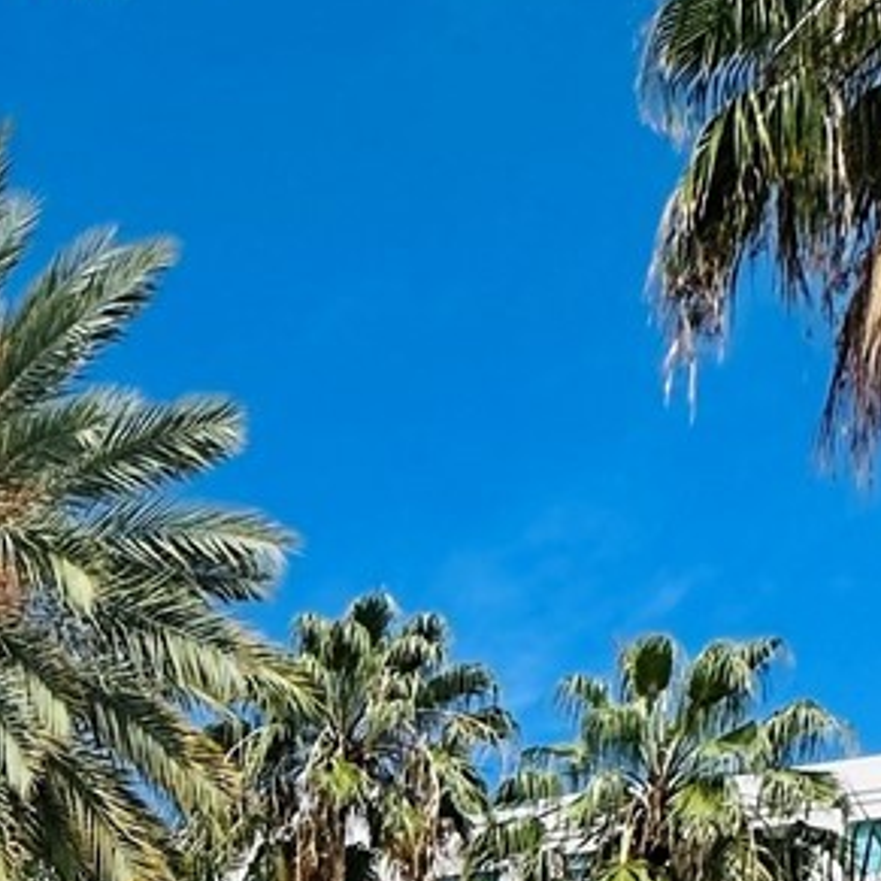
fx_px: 1958
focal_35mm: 68
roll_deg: -0.5
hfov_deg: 19.6
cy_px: 1701
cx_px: -657
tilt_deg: -3.1
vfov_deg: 18.3
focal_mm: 2.22
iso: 50
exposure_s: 1/1825
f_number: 2.2
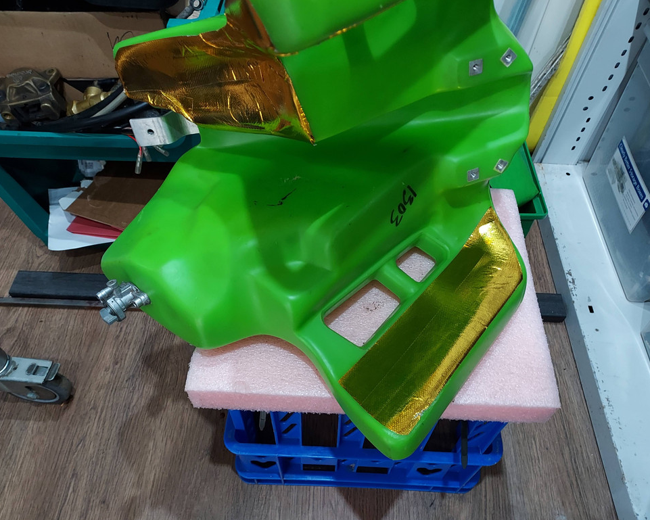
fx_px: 500
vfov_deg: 54.9
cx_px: 352
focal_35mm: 26
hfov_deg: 65.9
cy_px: 264
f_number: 1.8
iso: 400
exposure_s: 1/33
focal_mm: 4.6
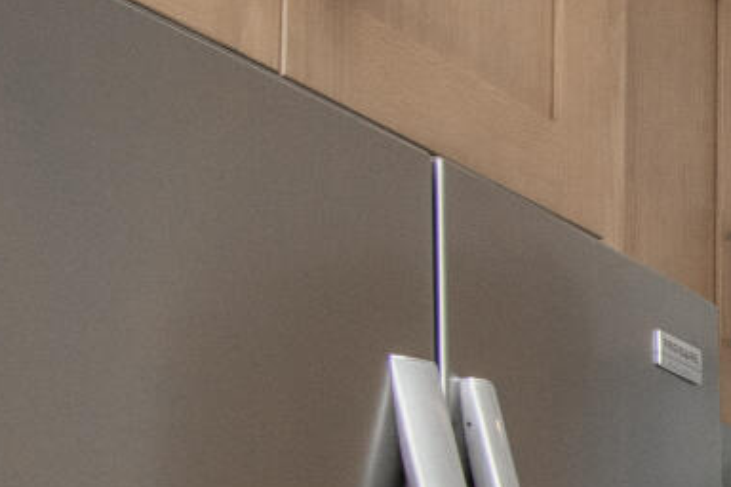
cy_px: 940
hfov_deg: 11.5
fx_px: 2538
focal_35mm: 125
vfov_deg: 10.2
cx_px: 2037
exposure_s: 1/250
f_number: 9
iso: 400
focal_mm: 16
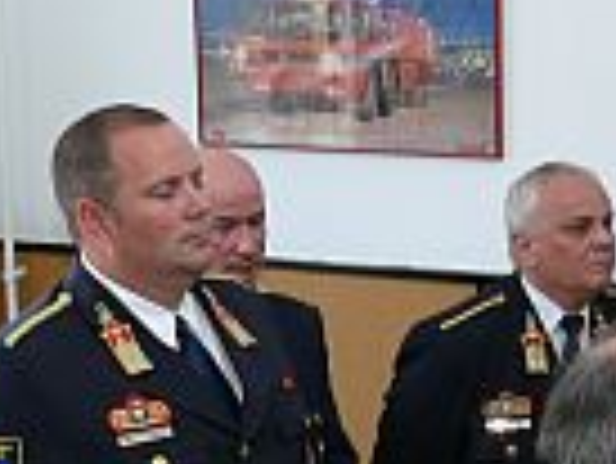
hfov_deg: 16.8
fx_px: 2048
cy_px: 455
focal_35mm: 115
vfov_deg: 12.8
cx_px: 589
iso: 100
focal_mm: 7.4
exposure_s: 1/30
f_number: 4
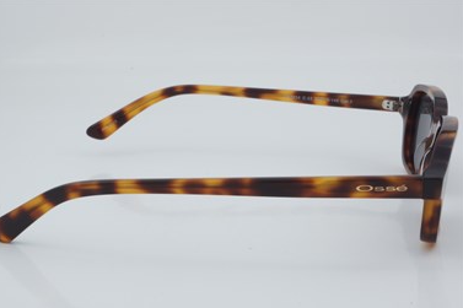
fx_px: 920
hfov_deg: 28.3
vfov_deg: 19.0
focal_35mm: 72
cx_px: 222
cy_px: 161
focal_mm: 45
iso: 100
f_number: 29
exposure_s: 1/4
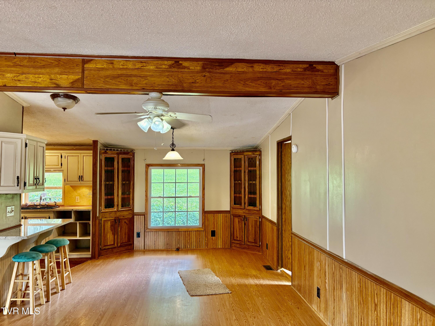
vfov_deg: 53.1
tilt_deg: +2.3
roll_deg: +0.0
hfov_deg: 67.3
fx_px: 327
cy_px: 163
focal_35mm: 26
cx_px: 218
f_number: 1.6
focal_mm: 5.96
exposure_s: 1/60
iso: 160
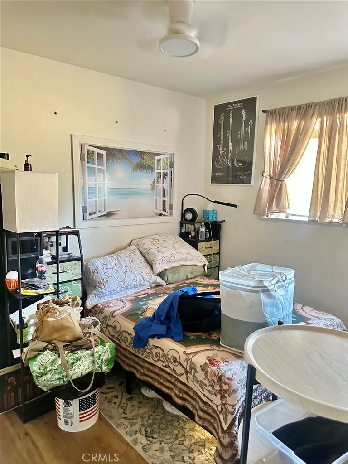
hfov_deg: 56.8
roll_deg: -1.9
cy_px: 232
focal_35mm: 24
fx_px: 322
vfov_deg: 71.6
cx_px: 174
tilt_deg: -5.9
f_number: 1.78
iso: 1250
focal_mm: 6.86
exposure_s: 1/30
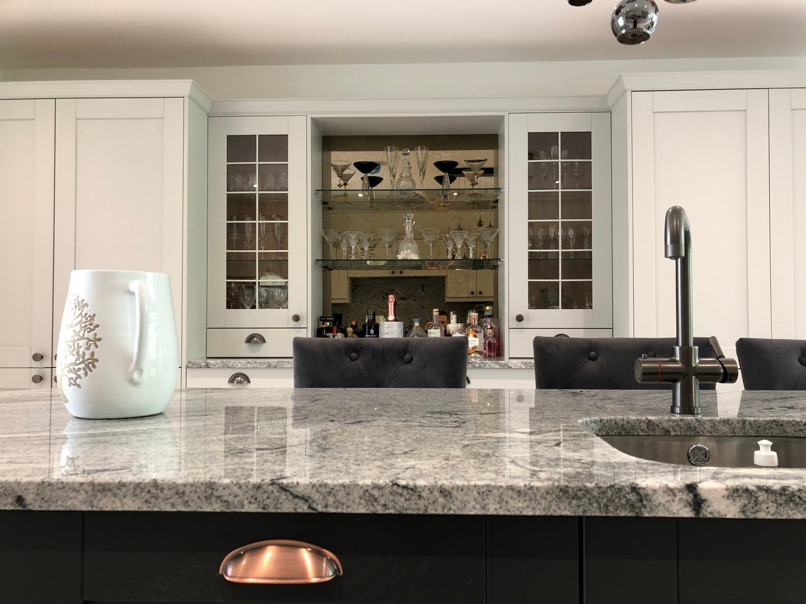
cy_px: 302
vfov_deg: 49.7
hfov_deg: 63.4
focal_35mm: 28
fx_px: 652
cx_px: 403
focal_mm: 4
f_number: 1.8
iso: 40
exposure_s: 1/17
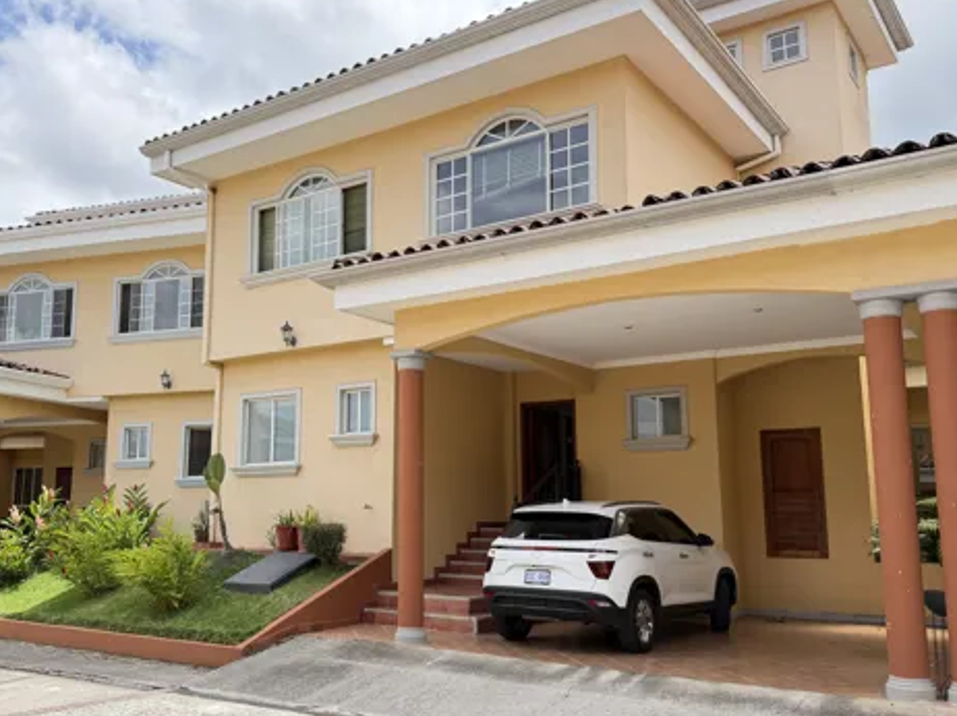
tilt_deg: +8.7
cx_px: 417
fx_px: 912
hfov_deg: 55.2
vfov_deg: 42.9
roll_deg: +0.0
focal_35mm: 33
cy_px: 364
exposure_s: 1/1812
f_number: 1.78
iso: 100
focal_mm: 6.76
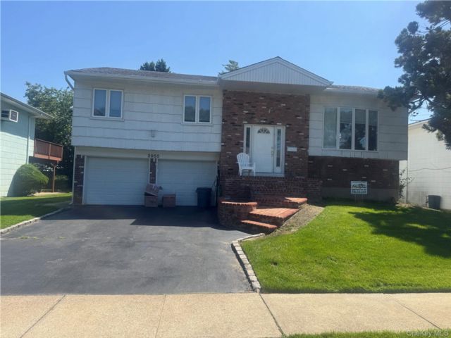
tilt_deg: +1.1
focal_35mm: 24
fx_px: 313
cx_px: 226
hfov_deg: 71.6
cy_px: 169
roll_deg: -2.3
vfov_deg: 56.8
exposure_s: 1/3597
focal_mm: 6.76
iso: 80
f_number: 1.78
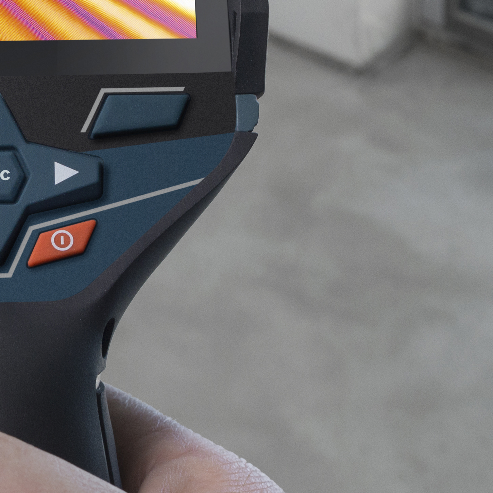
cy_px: 35
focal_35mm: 82
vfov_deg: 20.6
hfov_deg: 20.0
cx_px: -83
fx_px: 1321
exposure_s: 1/50
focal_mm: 19
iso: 640
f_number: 9
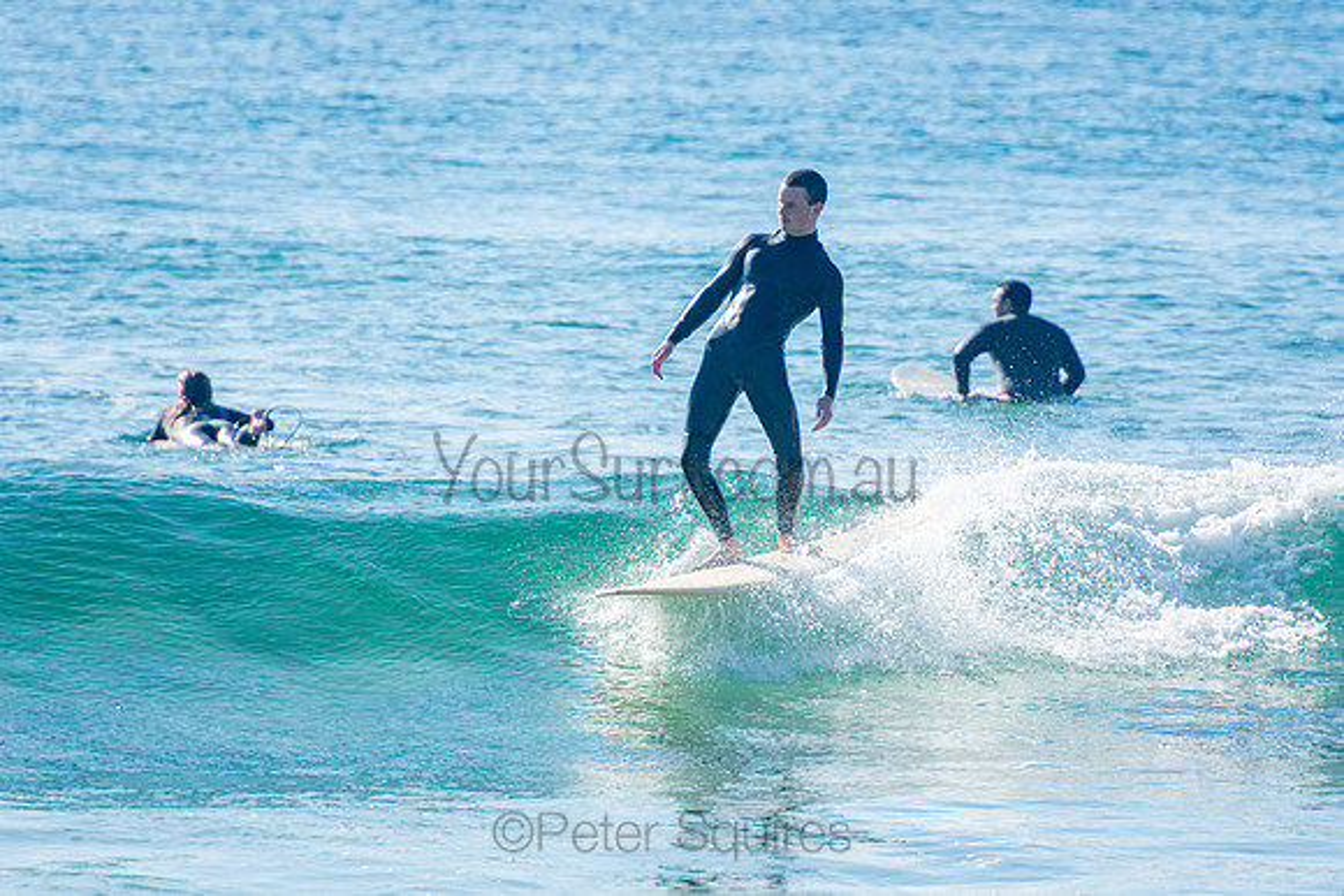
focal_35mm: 600
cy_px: 448
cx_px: 672
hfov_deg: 3.4
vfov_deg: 2.3
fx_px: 22404
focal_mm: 400
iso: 250
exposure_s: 1/1250
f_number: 5.6
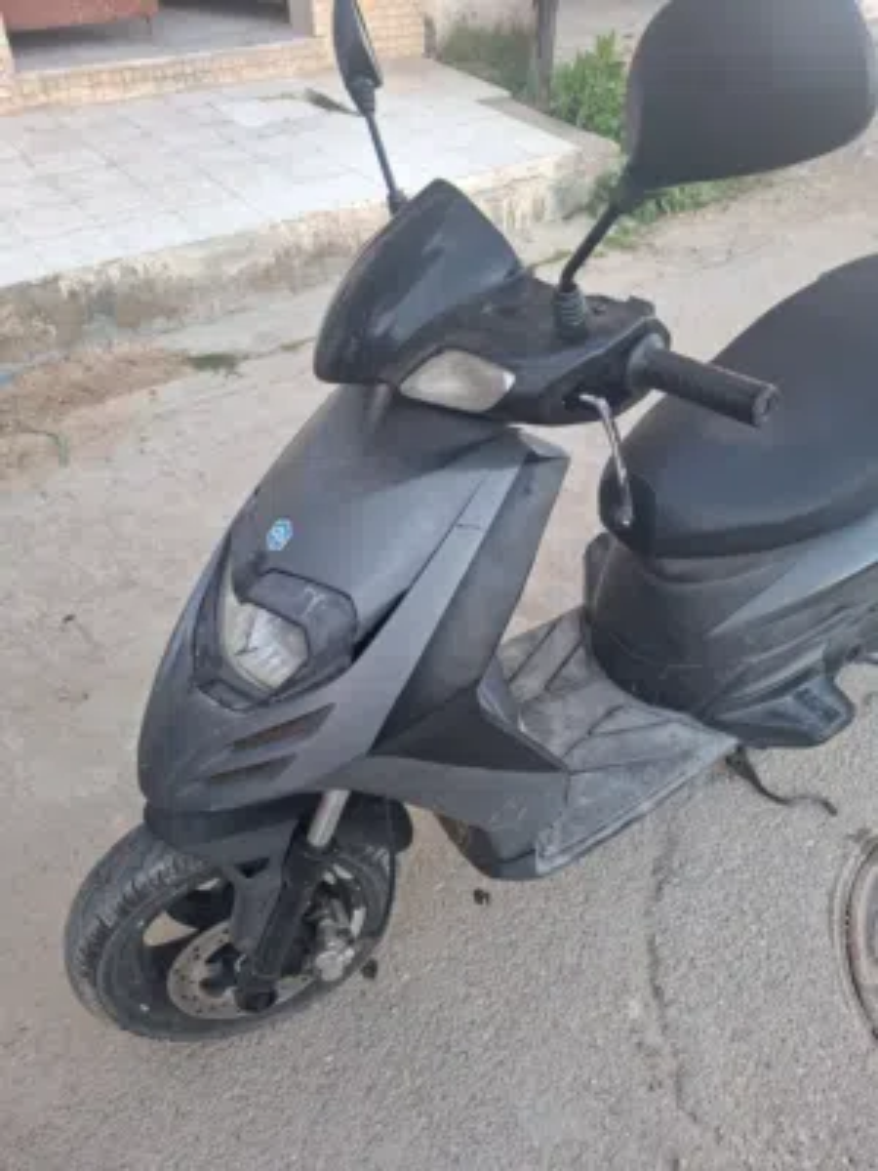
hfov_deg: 58.9
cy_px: 586
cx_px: 439
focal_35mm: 23
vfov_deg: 73.9
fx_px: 778
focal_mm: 5.54
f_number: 1.8
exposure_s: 1/100
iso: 100
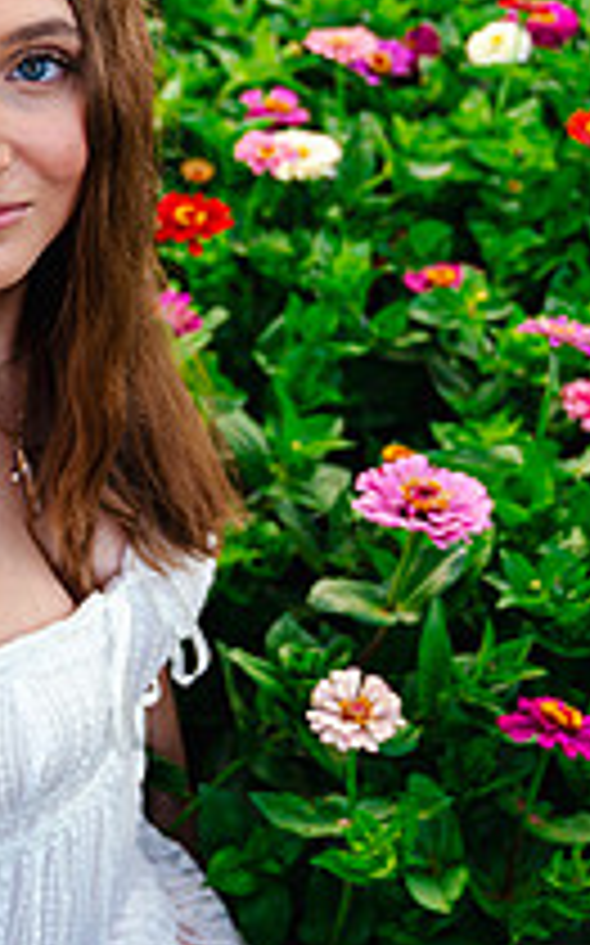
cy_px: 364
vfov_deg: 28.1
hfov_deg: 17.4
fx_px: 1881
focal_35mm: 73
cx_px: -20
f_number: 4
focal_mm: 33.5
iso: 640
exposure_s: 1/500
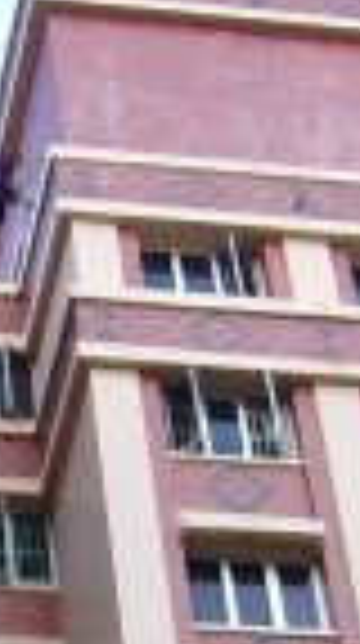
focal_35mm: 147
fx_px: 2505
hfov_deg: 8.1
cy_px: 576
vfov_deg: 14.5
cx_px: -94
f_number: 2.8
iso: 100
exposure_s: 1/65
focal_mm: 5.95
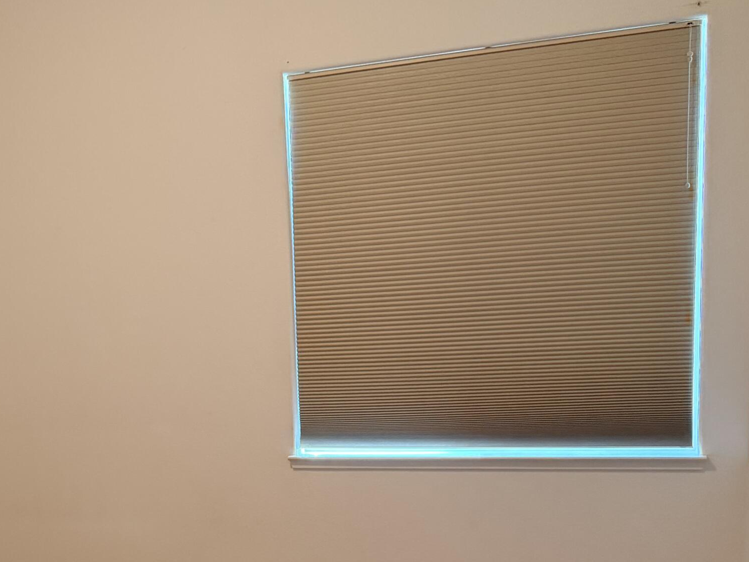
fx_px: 1039
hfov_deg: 38.9
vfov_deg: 29.2
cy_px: 489
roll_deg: +3.8
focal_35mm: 48
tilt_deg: -9.1
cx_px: 215
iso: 640
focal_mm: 6.76
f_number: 1.78
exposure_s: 1/60
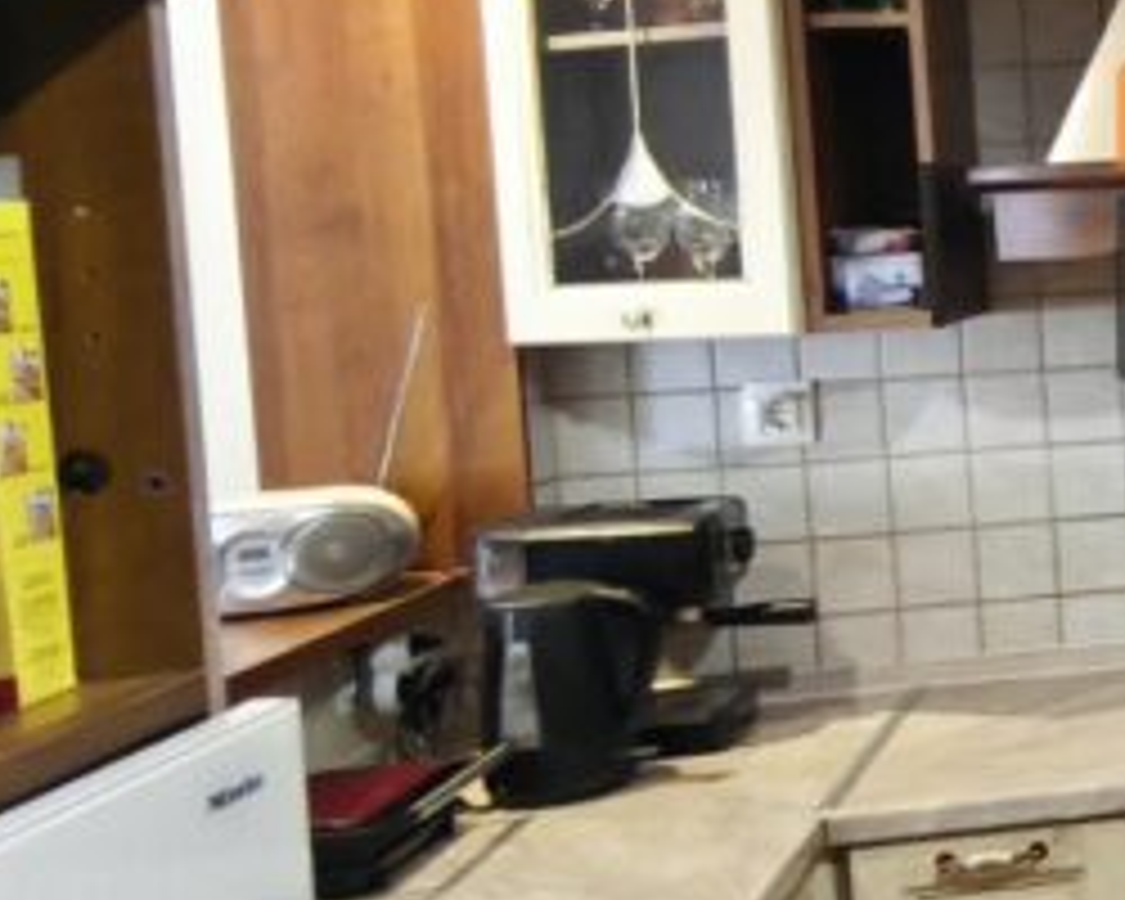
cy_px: 297
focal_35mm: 60
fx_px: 1998
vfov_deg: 25.3
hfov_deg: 23.6
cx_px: 1773
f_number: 2.2
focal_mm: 1.91
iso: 800
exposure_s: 1/25
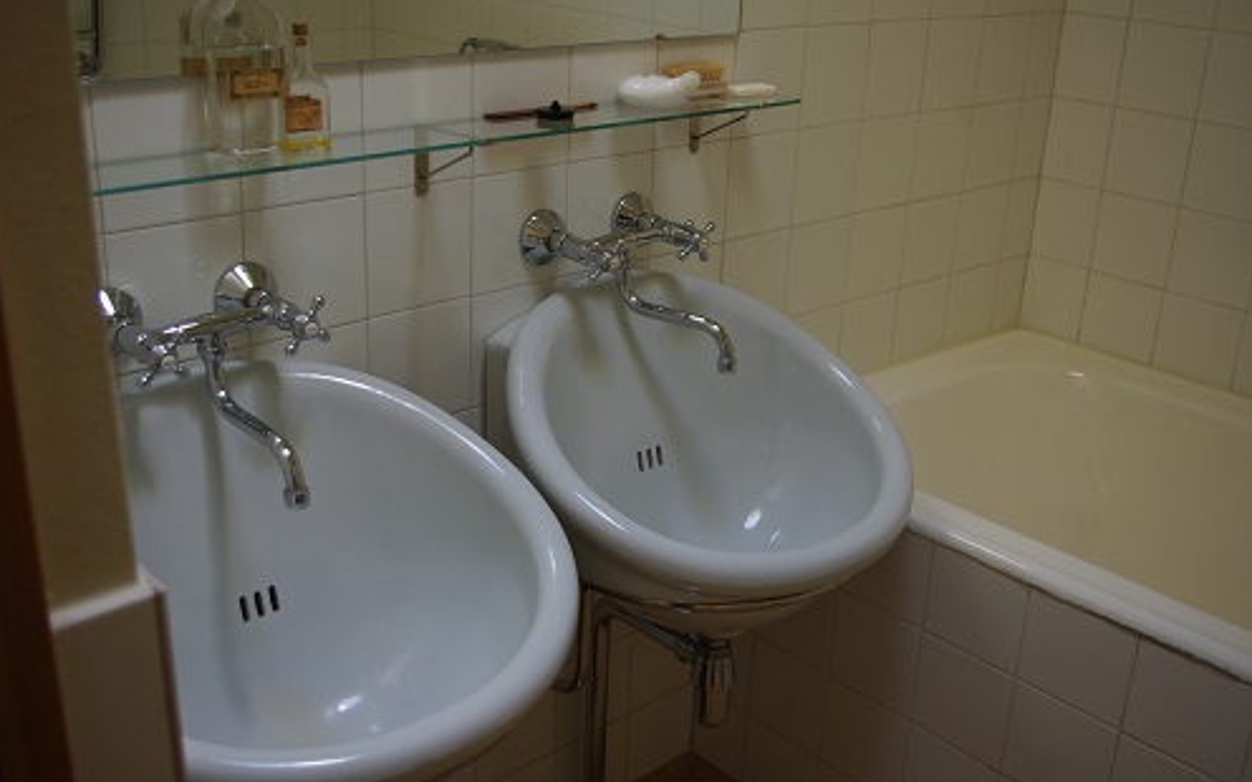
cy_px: 387
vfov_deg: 34.4
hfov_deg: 52.7
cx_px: 623
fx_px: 1262
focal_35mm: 37
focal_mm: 24.38
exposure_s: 1/50
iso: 200
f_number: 4
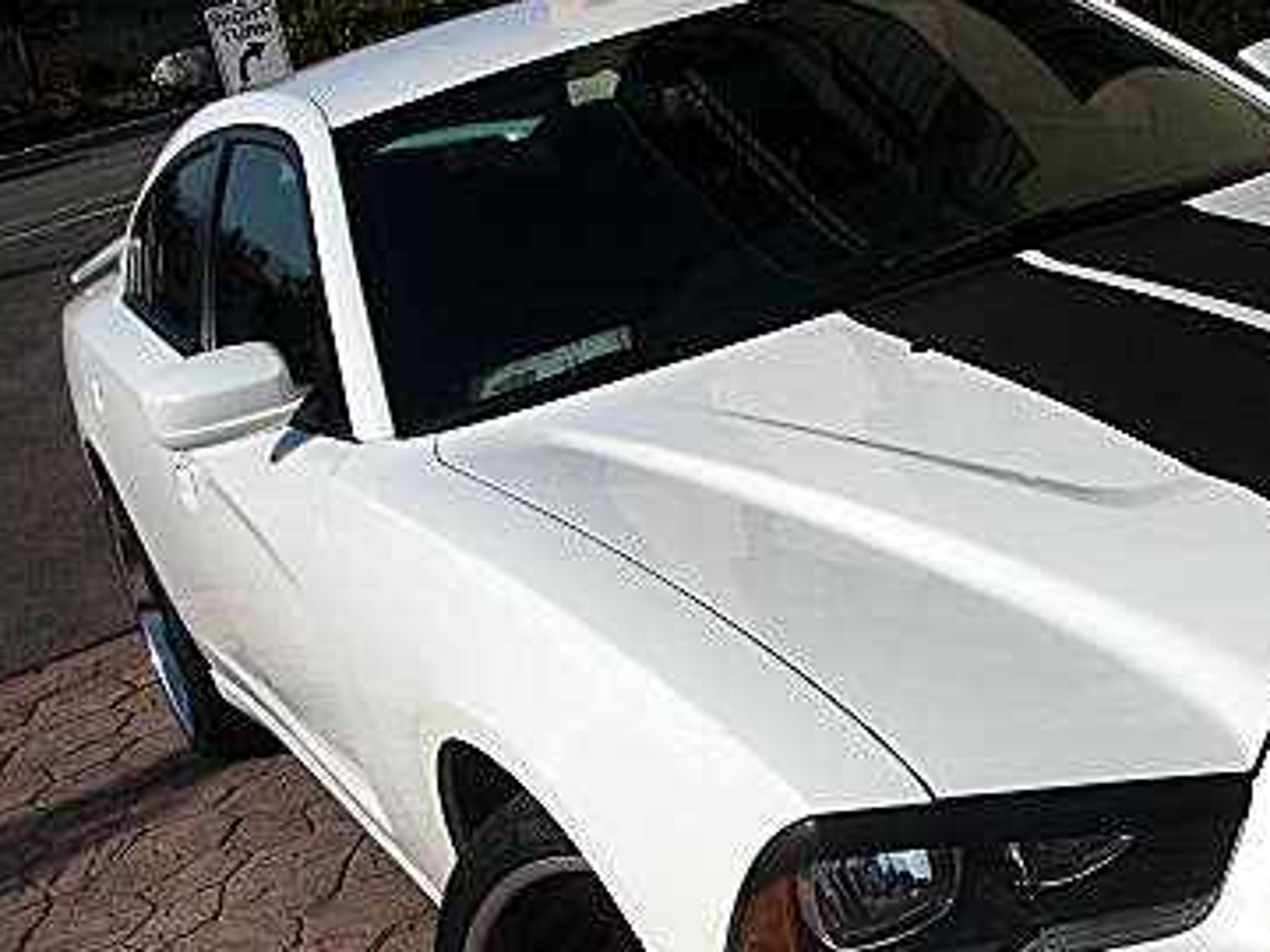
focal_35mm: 64
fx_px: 2348
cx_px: 1041
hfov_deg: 29.5
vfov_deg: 22.8
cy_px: 673
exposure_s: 1/200
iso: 50
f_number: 7.9
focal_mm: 6.3
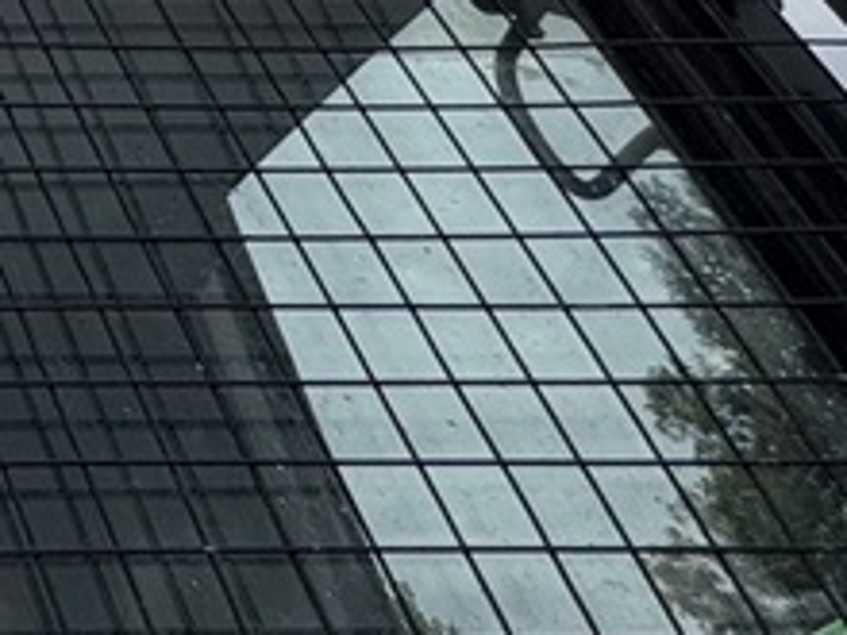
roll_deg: +1.7
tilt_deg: +43.1
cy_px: -620
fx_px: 2129
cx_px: -961
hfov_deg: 16.0
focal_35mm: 87
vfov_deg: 14.3
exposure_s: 1/868
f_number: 2.2
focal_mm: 2.22
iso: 40
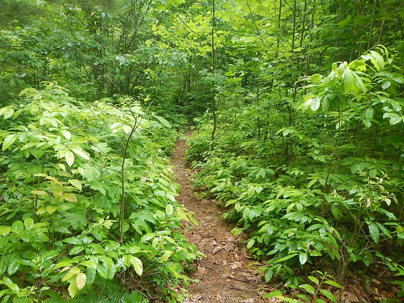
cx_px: 202
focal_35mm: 28
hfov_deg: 63.4
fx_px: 327
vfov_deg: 49.7
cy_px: 152
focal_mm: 5
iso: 320
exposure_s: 1/30
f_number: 3.9
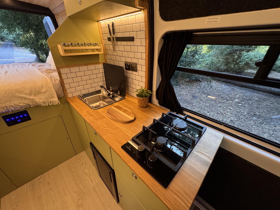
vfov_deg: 85.7
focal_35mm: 14
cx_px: 140
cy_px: 105
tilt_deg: -26.5
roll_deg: -1.4
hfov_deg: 102.1
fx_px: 113
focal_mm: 2.22
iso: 320
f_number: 2.2
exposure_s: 1/78
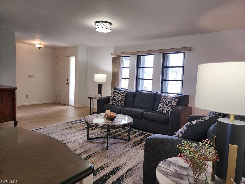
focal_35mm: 23
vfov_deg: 58.9
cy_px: 92
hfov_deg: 73.9
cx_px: 122
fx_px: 163
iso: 100
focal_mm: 6.4
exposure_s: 1/120
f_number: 1.8
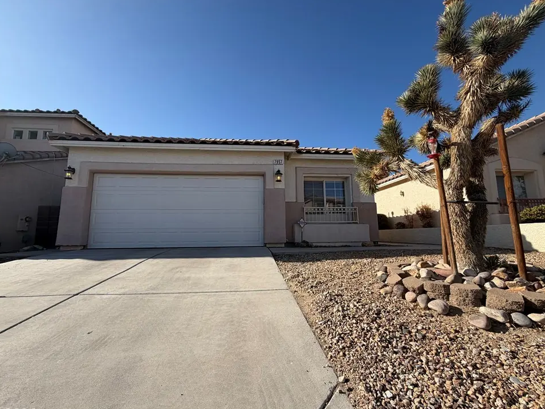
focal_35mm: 15
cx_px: 266
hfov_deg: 98.2
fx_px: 236
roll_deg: +0.5
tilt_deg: +6.9
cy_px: 204
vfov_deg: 81.7
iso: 20
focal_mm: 2.22
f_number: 2.2
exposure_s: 1/779
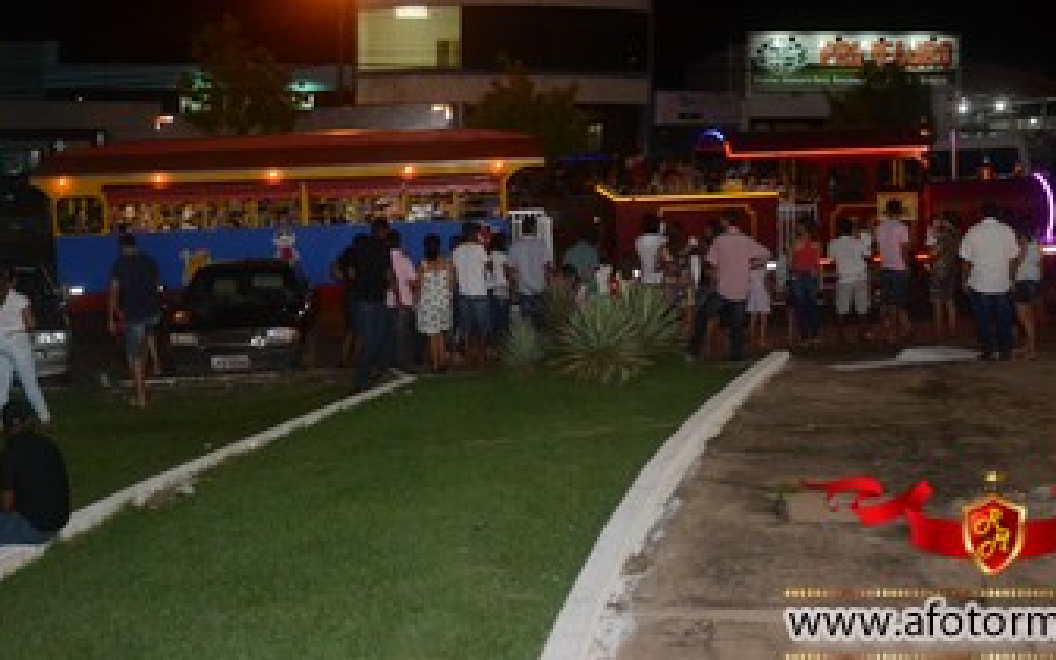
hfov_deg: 44.4
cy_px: 204
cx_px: 522
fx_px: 1295
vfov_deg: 28.4
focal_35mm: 45
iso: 1600
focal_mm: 22
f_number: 3.8
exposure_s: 1/80
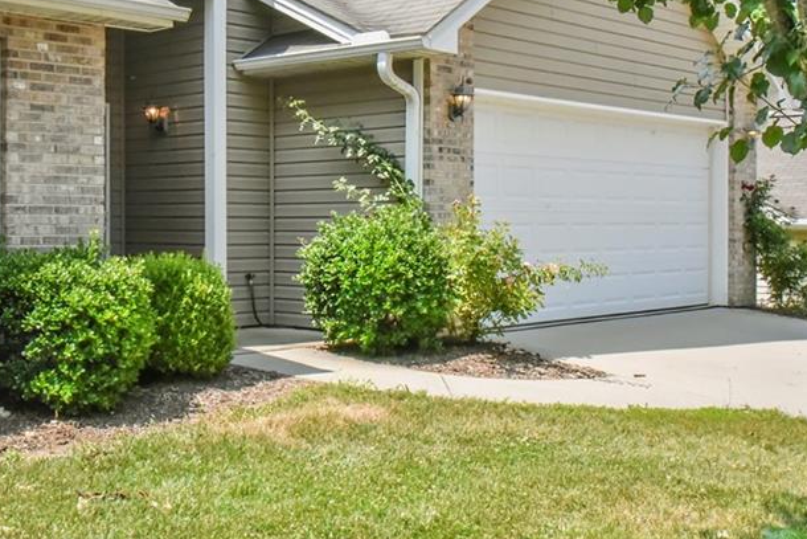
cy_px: 219
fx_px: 1166
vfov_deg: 26.0
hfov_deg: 38.0
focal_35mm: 52
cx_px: 306
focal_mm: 31
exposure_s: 1/500
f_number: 22
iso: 4000
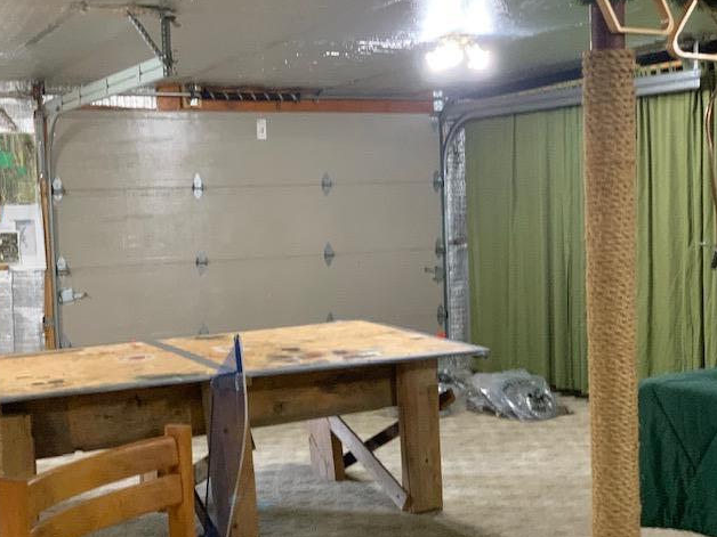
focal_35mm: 53
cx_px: 355
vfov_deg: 27.5
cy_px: 269
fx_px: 1098
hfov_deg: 36.2
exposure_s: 1/54
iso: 500
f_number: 2.4
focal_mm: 6
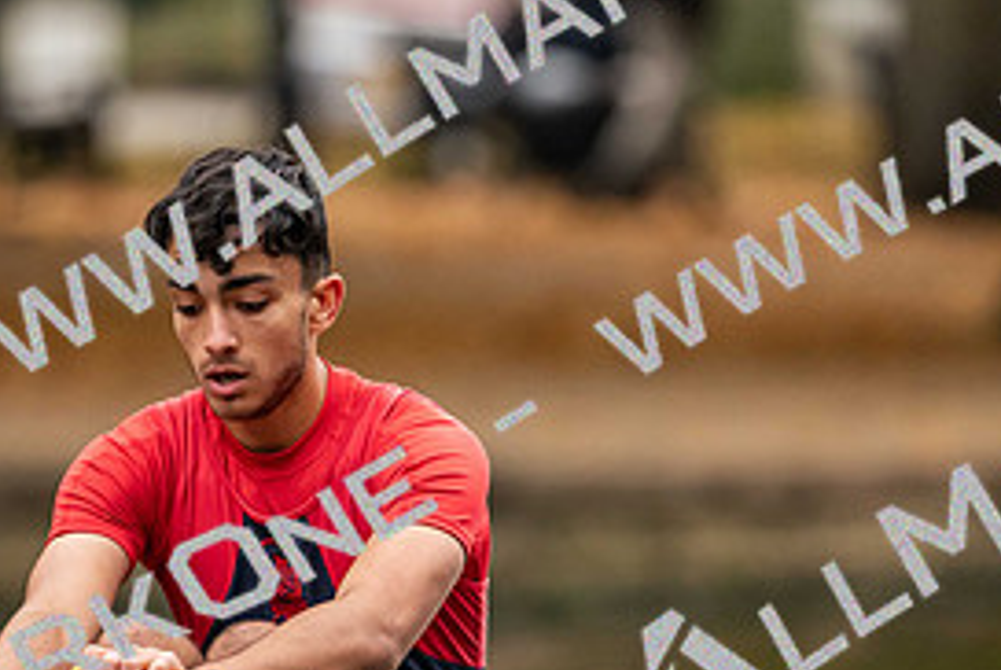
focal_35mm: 852
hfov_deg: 2.4
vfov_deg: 1.6
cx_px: 328
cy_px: 436
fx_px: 23715
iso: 2800
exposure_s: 1/2500
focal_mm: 400
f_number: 4.5
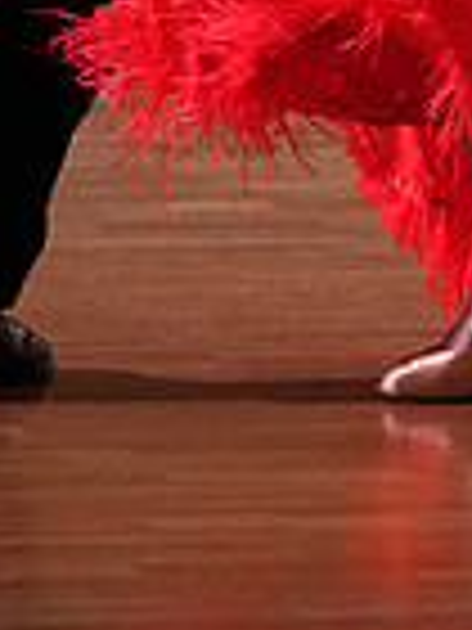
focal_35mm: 708
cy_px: -441
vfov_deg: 2.8
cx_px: 641
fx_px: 12872
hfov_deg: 2.1
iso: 1000
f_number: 2.8
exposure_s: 1/500
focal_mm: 178
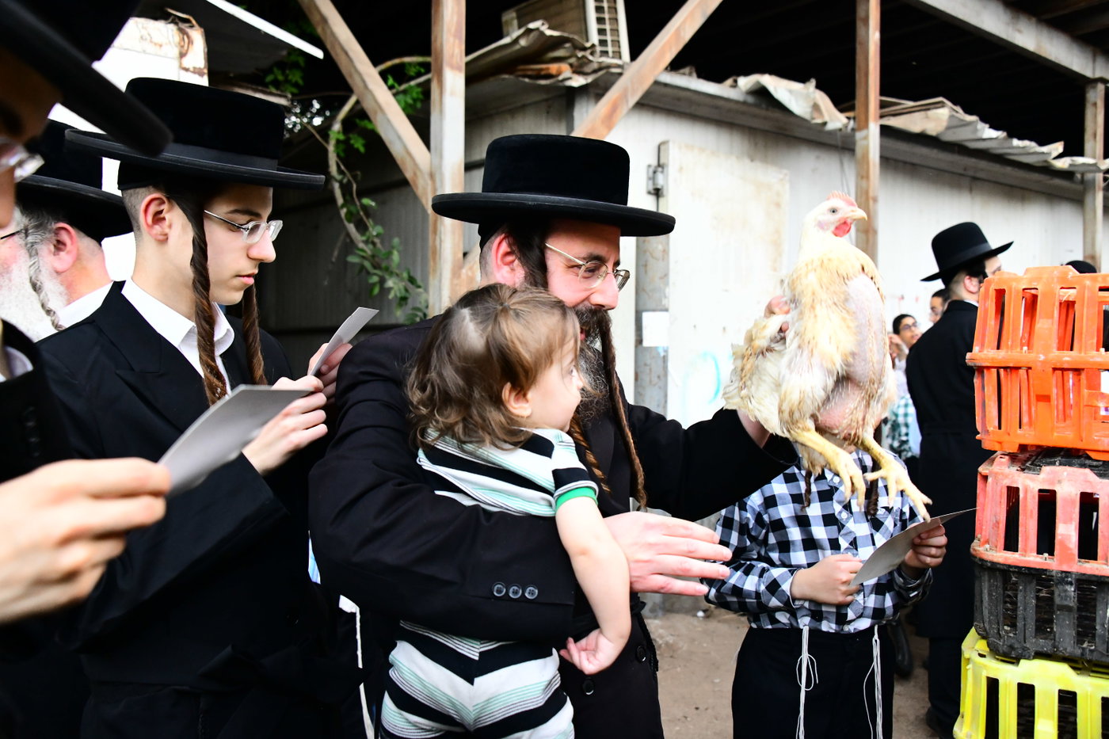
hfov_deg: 55.8
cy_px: 370
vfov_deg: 38.9
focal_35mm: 34
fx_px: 1047
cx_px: 554
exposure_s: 1/160
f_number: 5.6
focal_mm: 34
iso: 4000
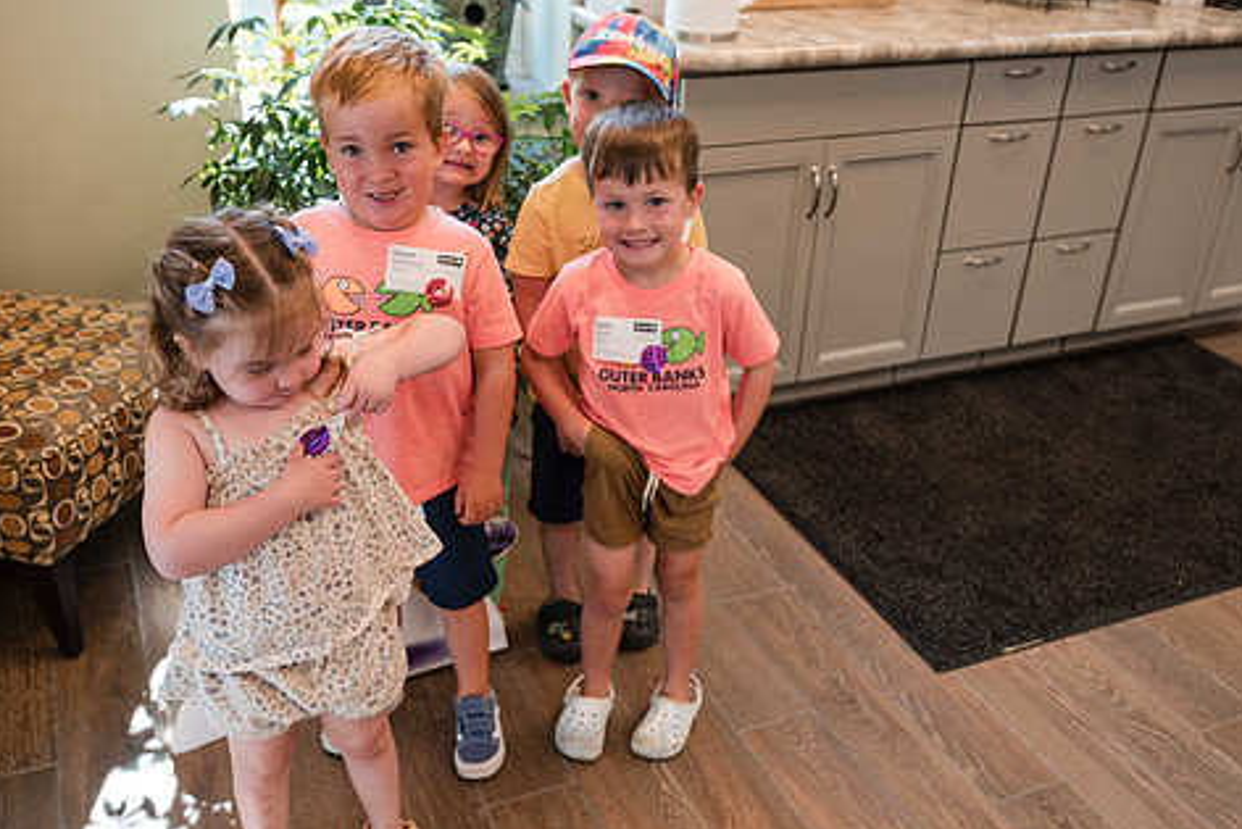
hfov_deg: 58.7
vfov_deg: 41.0
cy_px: 485
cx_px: 634
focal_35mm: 32
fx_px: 1104
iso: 500
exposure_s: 1/125
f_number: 4
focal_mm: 24.5
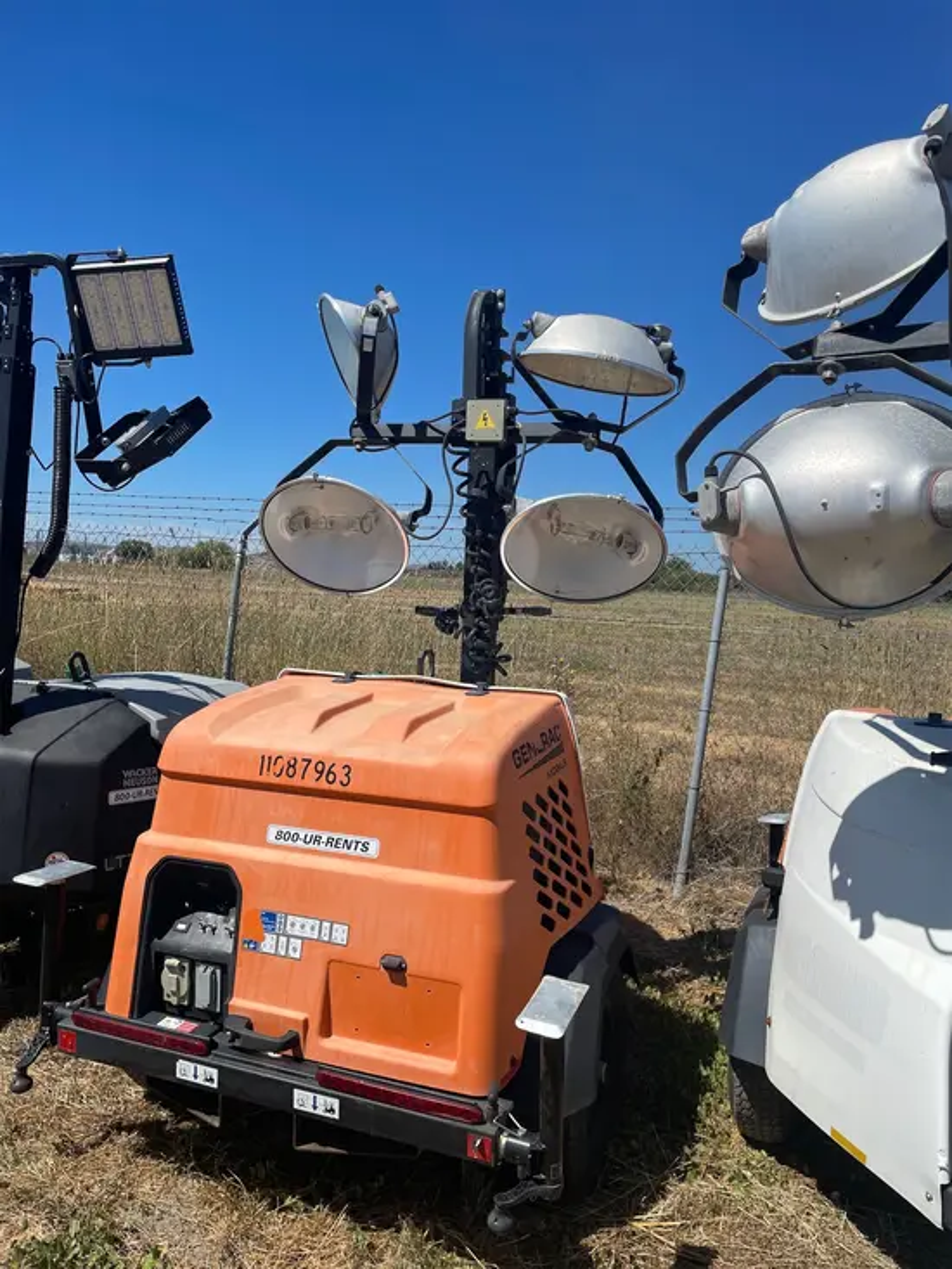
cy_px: 634
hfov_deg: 53.1
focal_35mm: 26
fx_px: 953
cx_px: 476
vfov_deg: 67.3
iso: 32
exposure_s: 1/4651
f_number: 1.6
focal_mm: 4.2
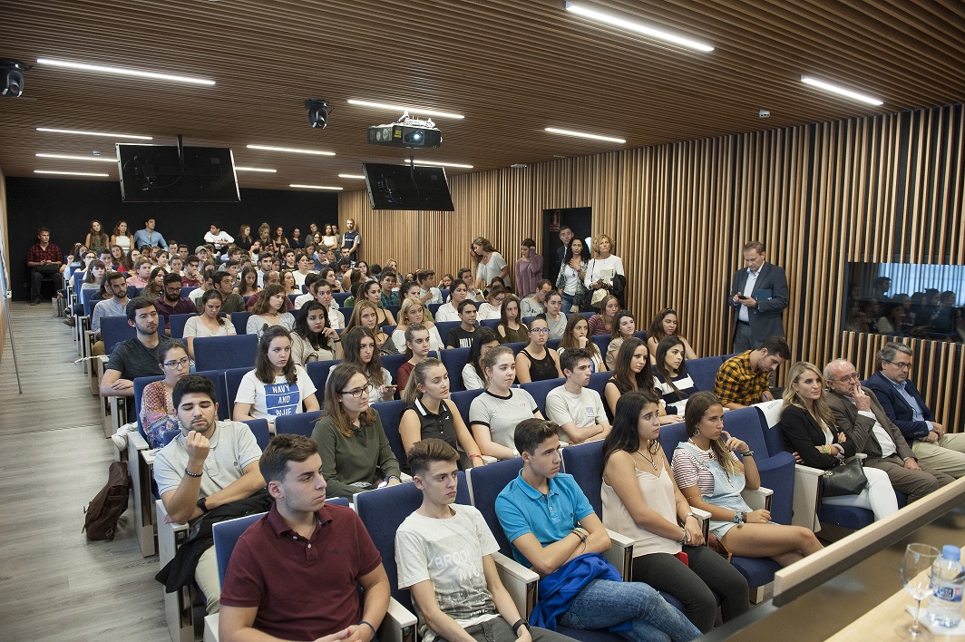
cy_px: 321
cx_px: 482
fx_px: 643
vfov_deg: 53.1
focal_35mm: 24
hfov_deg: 73.8
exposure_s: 1/80
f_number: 4
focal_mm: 24
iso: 1600
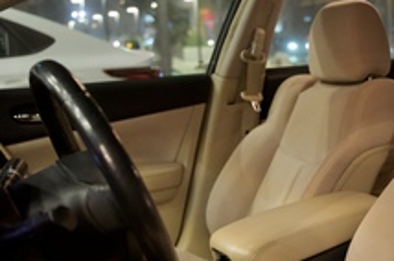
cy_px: 176
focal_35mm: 60
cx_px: 333
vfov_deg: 22.5
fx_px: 656
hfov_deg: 32.2
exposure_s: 1/40
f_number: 2.8
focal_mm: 28
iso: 2500
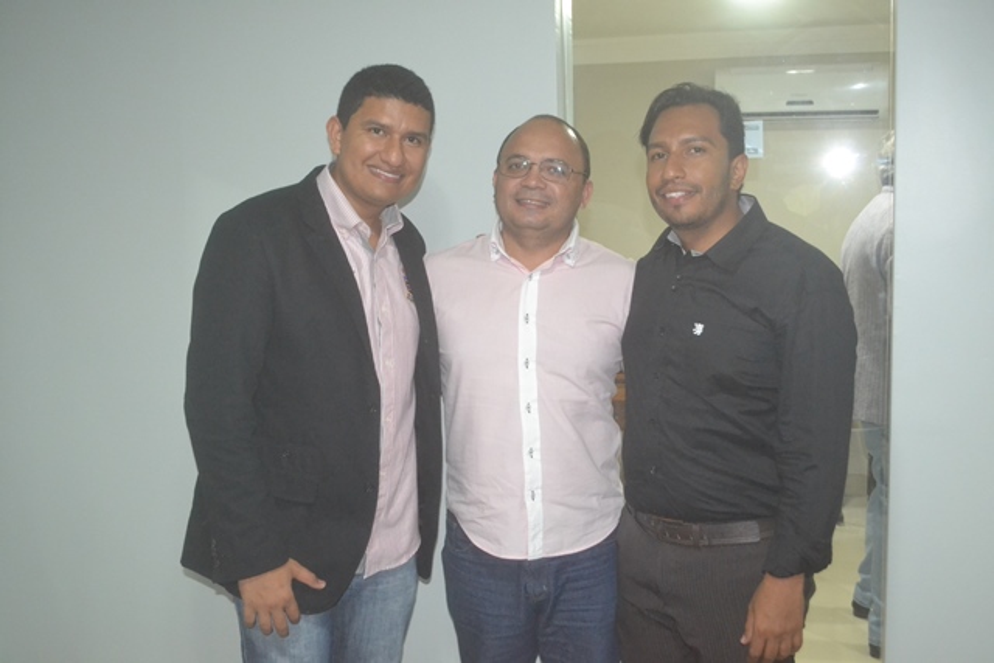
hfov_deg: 49.5
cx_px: 497
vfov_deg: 34.2
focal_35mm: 39
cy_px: 332
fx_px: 1077
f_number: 4.2
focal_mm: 26
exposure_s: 1/60
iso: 3200
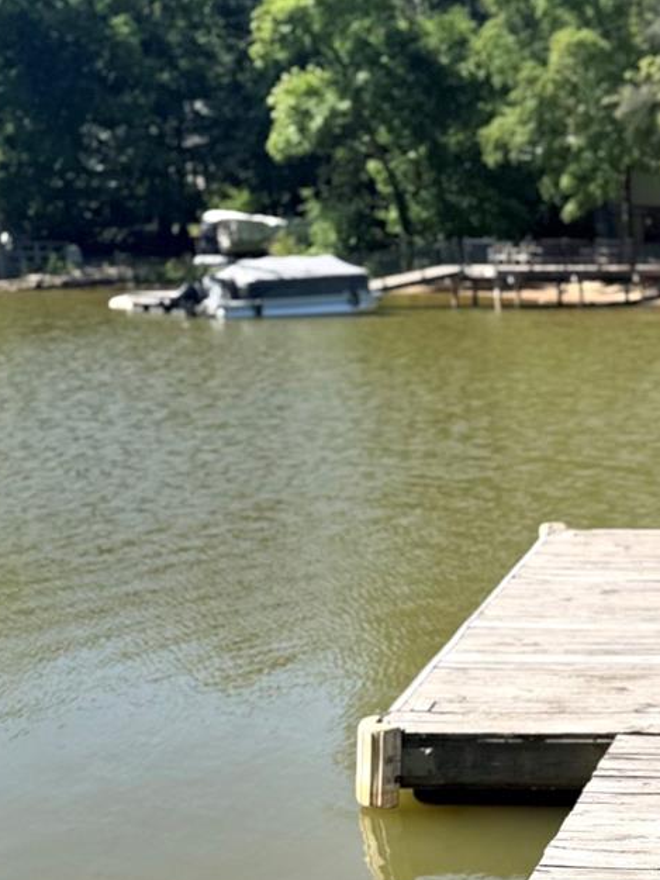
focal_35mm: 59
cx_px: 773
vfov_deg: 31.4
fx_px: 1499
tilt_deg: -18.1
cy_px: 763
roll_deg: -0.5
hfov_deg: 23.0
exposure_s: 1/3953
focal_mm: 6.76
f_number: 1.78
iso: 80
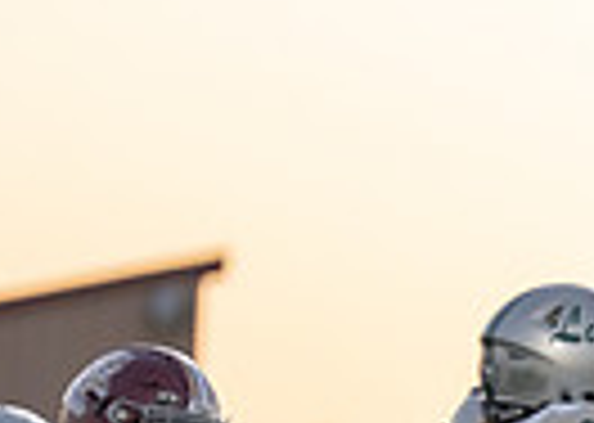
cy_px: 895
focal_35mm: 953
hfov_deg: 2.1
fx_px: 16061
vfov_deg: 1.5
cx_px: 1161
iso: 1250
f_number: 2.8
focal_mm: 200
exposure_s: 1/1000
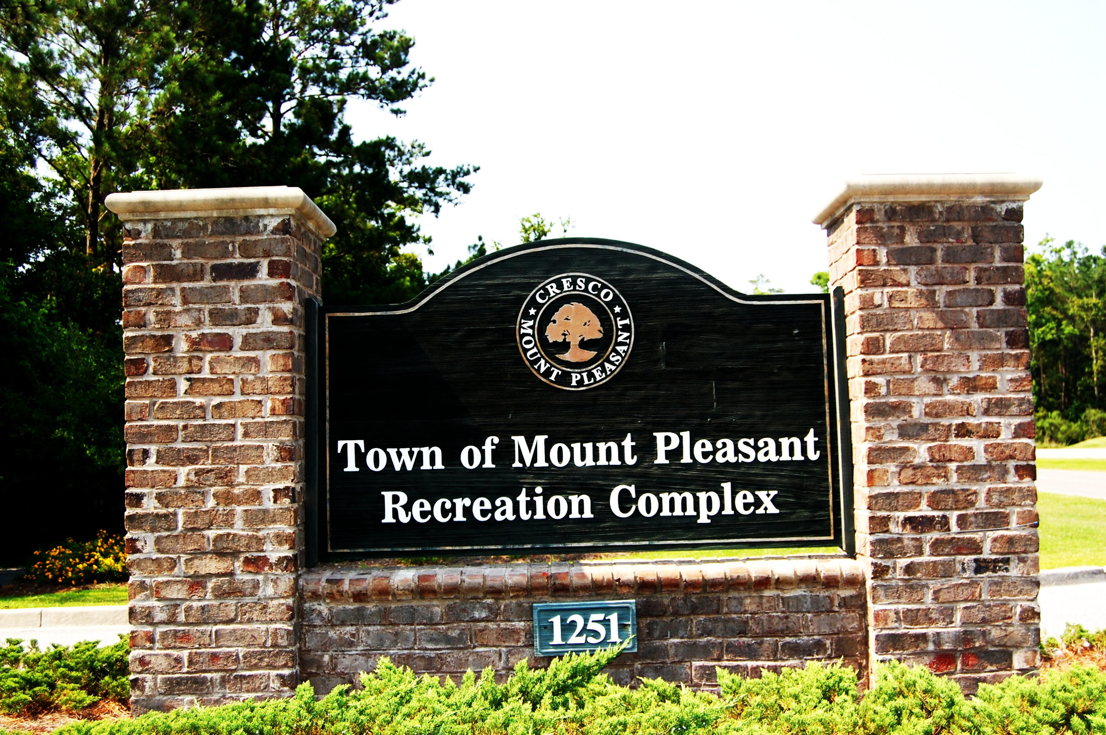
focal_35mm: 45
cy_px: 368
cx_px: 553
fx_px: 1381
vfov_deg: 29.8
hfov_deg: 43.6
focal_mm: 30
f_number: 5.6
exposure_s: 1/500
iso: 250
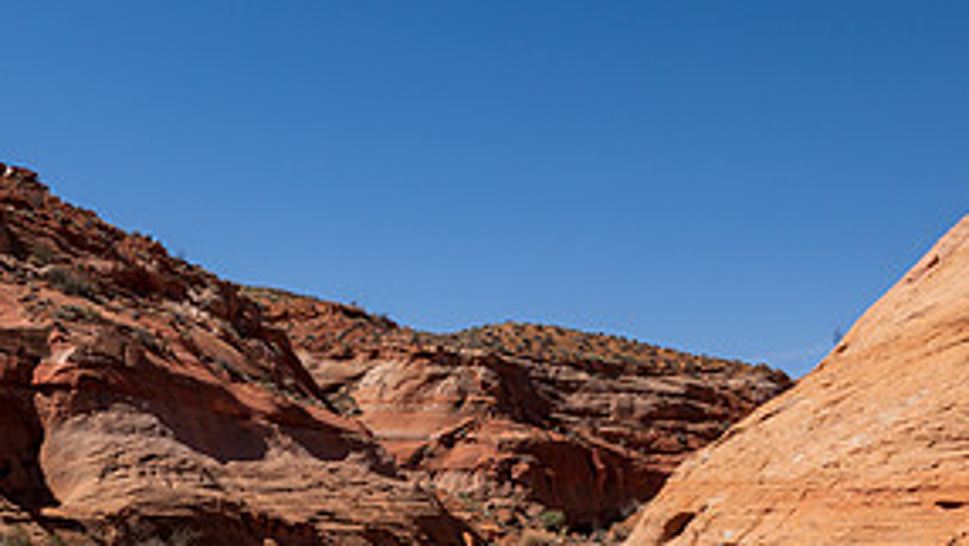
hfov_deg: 37.6
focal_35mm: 51
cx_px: 75
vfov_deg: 22.1
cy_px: 616
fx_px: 1311
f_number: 14
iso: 560
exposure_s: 1/500
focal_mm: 24
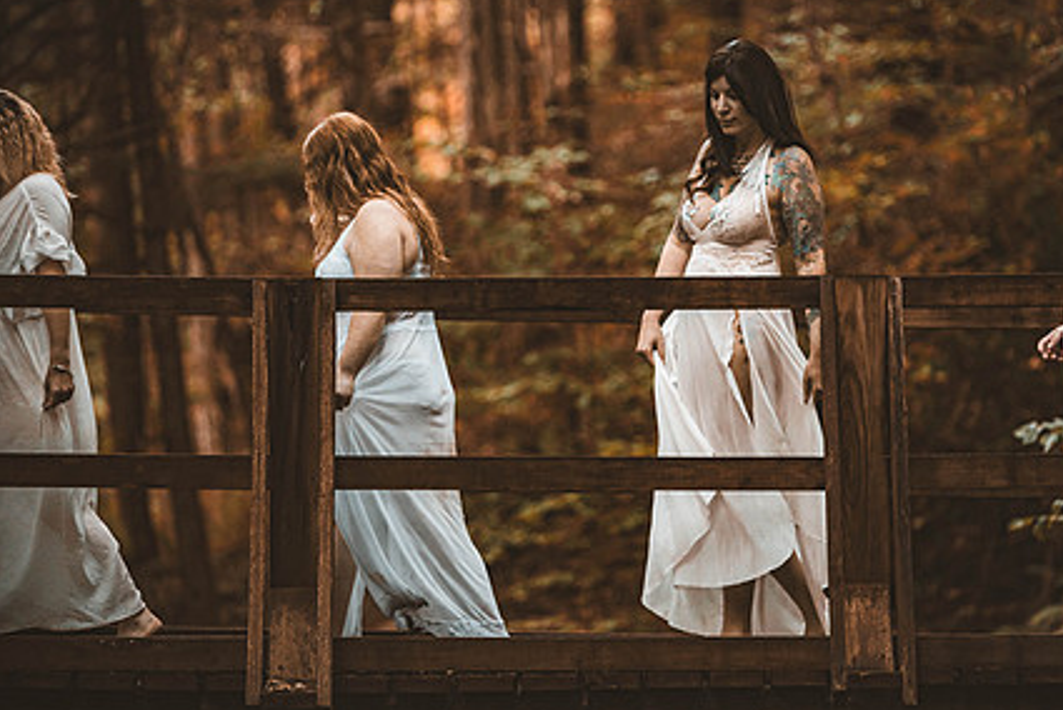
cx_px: 595
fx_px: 6648
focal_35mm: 225
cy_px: 349
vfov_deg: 6.1
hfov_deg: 9.1
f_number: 2.8
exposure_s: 1/250
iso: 1250
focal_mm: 165
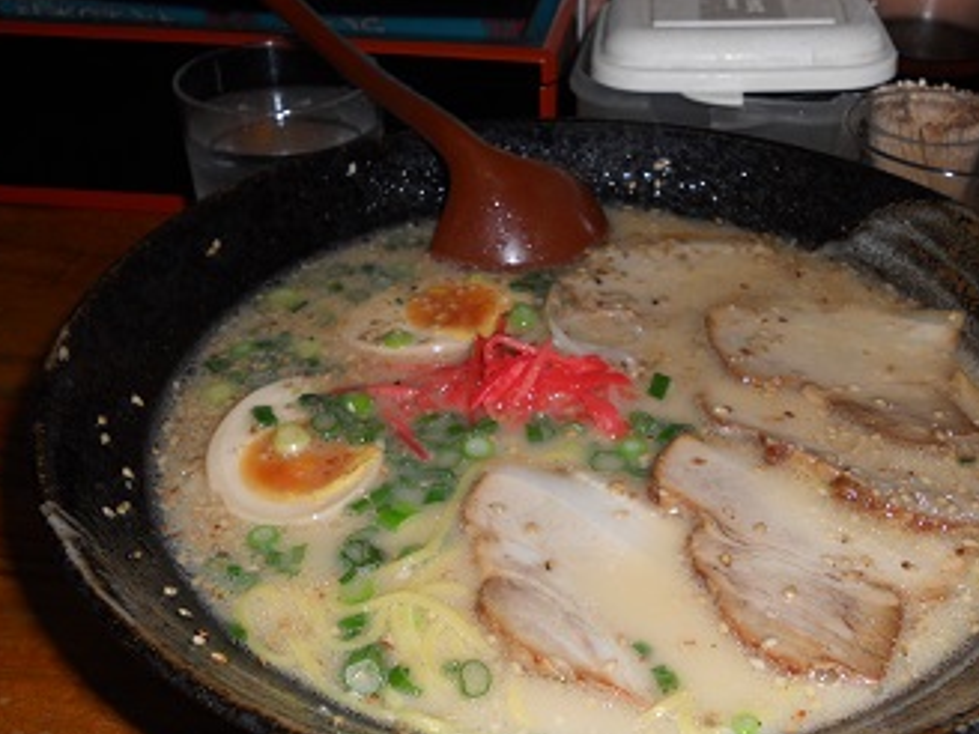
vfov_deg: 36.7
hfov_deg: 47.7
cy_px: 442
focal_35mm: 39
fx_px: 1103
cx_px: 552
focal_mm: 5.8
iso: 80
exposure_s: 1/25
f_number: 8.8
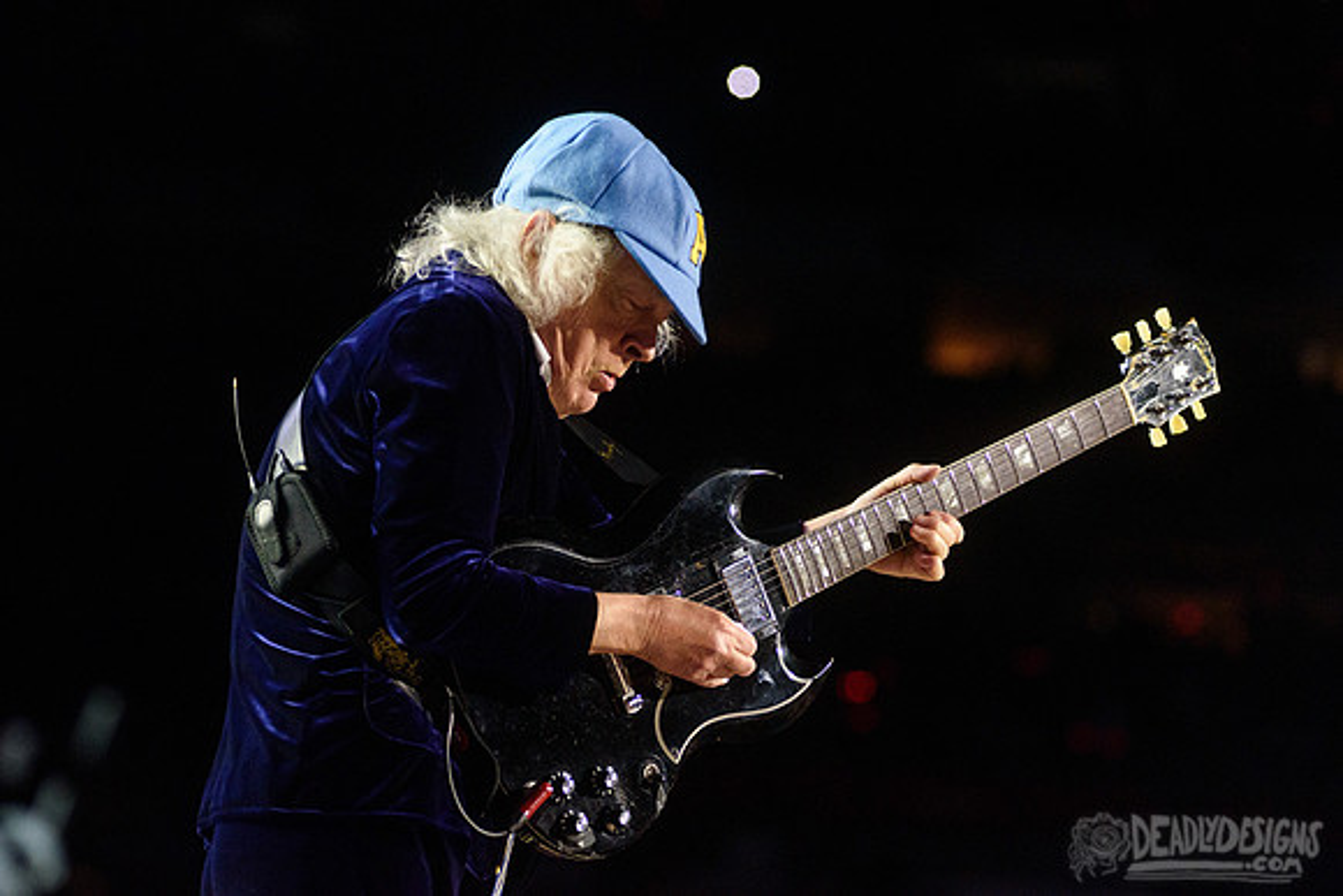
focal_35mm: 139
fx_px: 5174
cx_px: 635
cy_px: 360
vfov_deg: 9.9
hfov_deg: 14.8
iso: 2500
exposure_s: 1/800
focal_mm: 116
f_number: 4
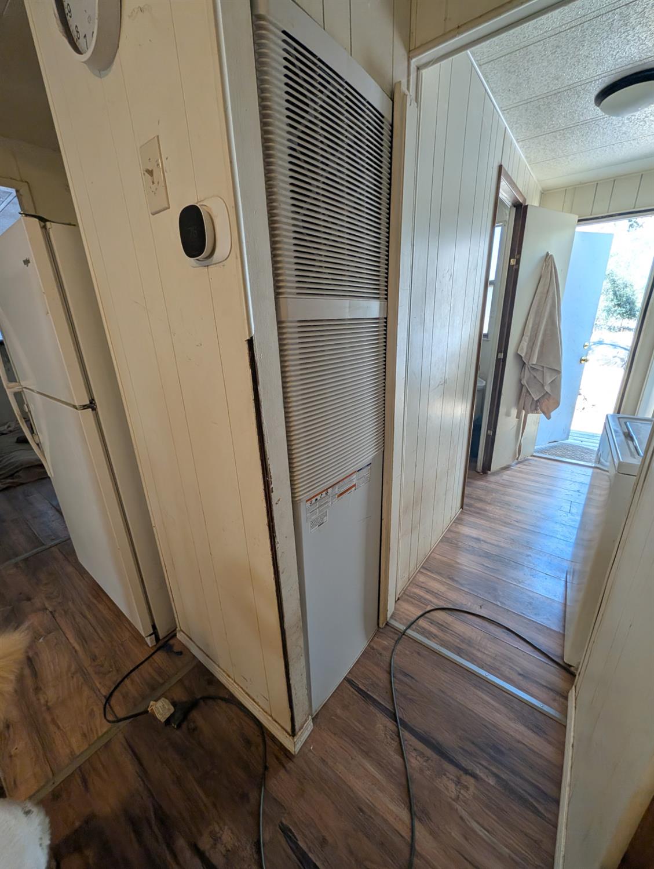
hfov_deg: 94.7
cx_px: 327
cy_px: 434
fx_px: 301
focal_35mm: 12
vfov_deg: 110.4
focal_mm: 2.02
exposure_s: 1/121
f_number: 1.7
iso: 60
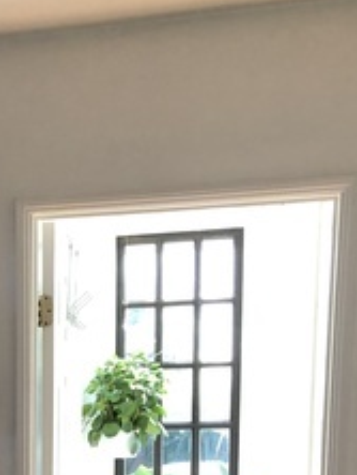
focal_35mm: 84
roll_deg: +1.7
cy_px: 662
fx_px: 1153
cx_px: -118
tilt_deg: -11.0
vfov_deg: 20.6
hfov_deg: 16.6
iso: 40
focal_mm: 3.99
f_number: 1.8
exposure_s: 1/15
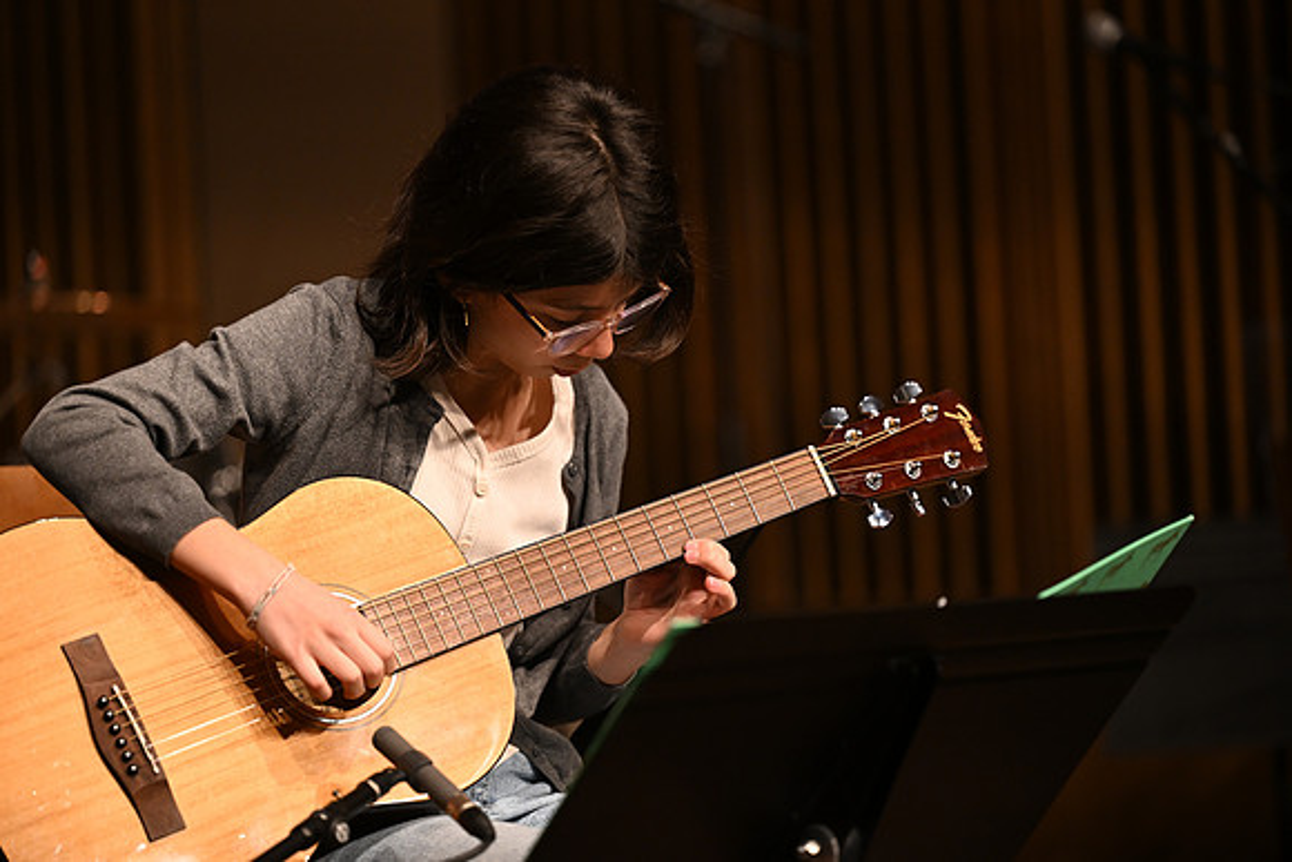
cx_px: 646
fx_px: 4846
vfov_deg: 10.2
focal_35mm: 135
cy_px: 431
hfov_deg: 15.2
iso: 2000
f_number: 2.8
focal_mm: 135
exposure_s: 1/400
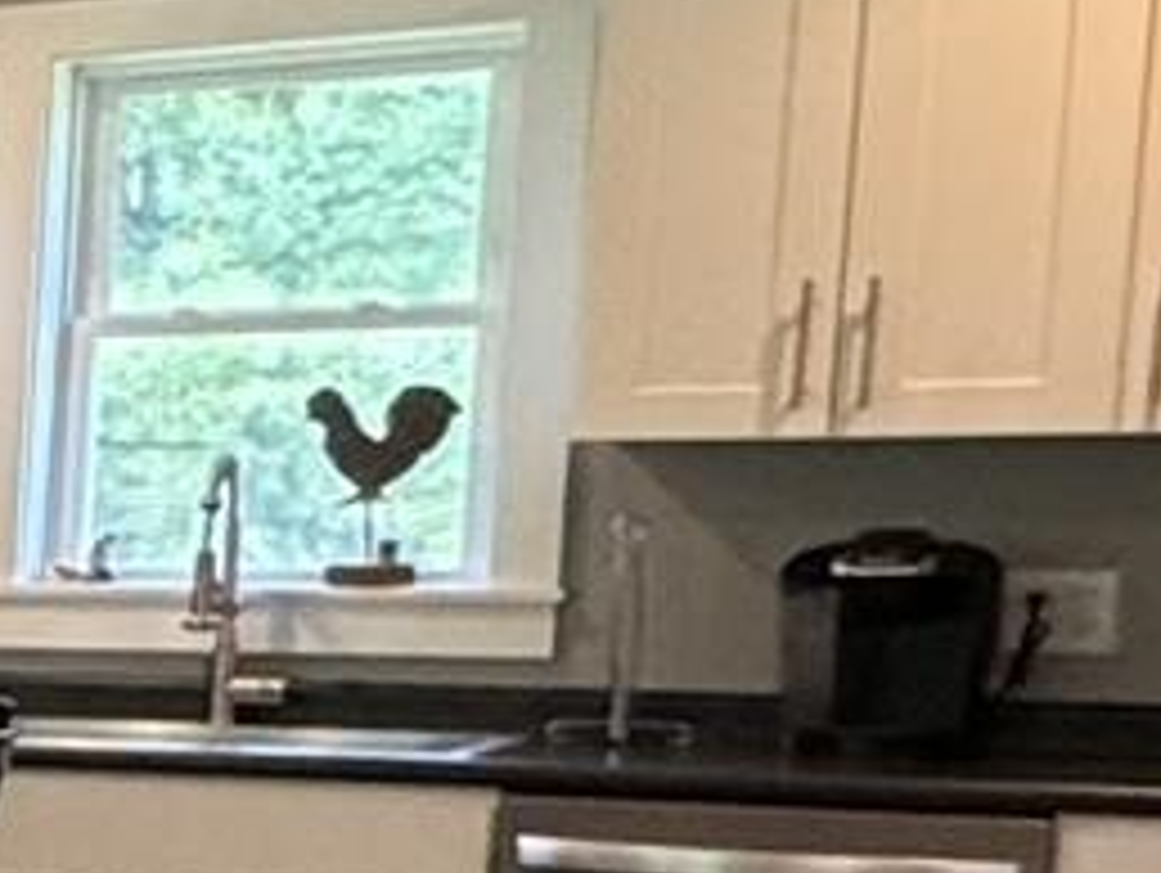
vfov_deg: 13.2
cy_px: 900
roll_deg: +0.6
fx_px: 3726
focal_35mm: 111
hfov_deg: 11.3
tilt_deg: -6.5
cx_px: -2250
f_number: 2.2
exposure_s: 1/60
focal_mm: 2.22
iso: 250
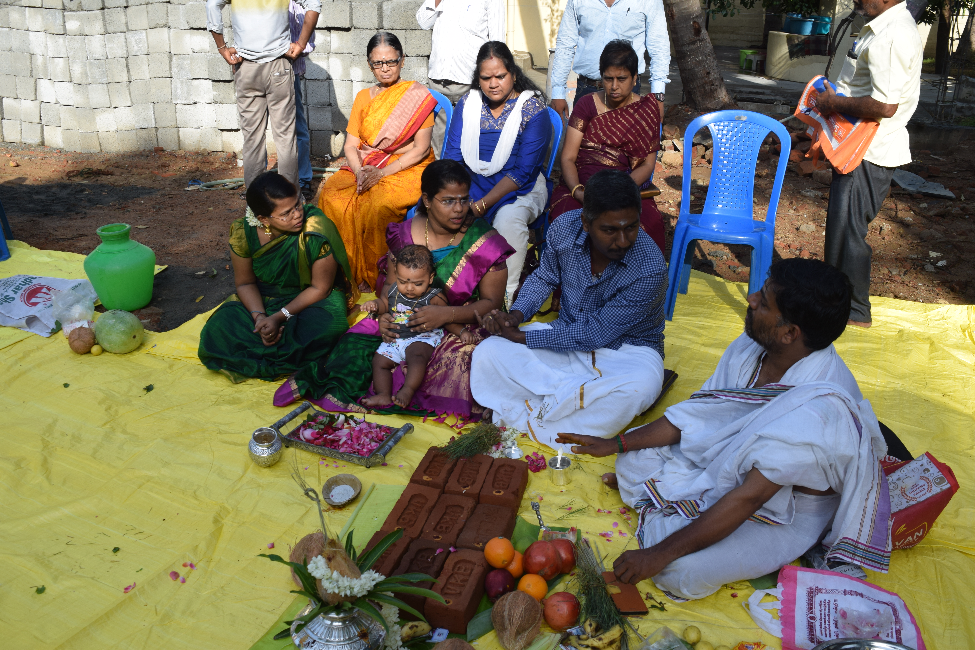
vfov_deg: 41.7
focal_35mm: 32
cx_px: 488
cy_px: 325
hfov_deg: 59.5
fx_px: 853
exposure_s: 1/250
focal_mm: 21
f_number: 8
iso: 200
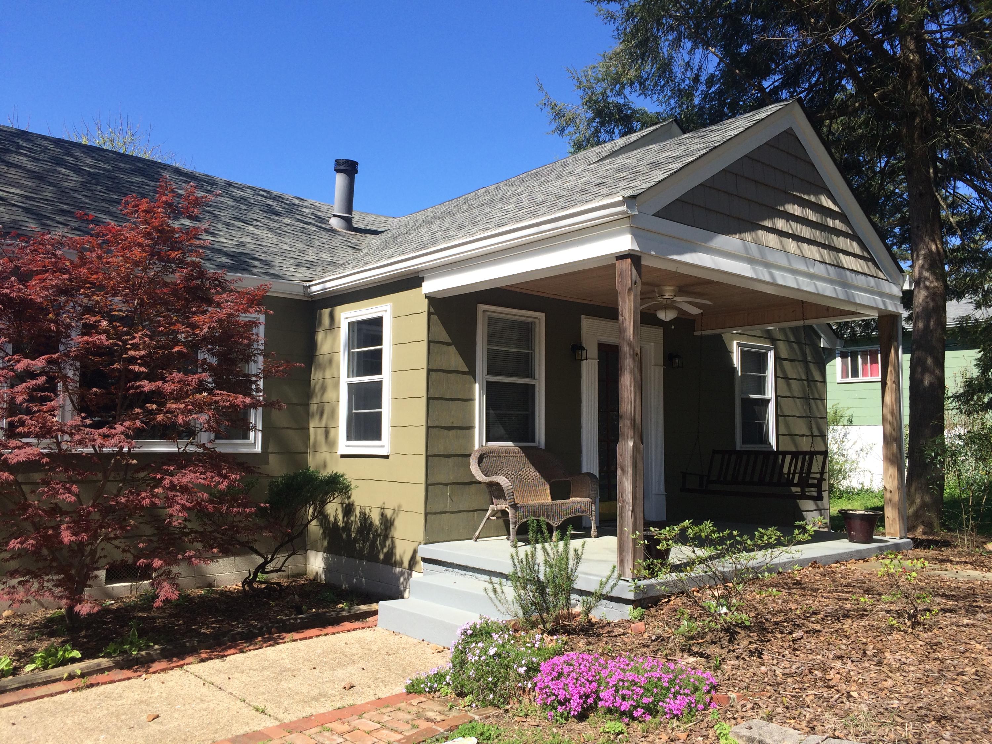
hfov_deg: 61.7
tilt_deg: +3.6
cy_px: 372
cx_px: 496
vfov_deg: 48.2
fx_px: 831
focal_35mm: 29
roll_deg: -0.4
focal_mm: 4.15
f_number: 2.2
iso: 32
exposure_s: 1/1325
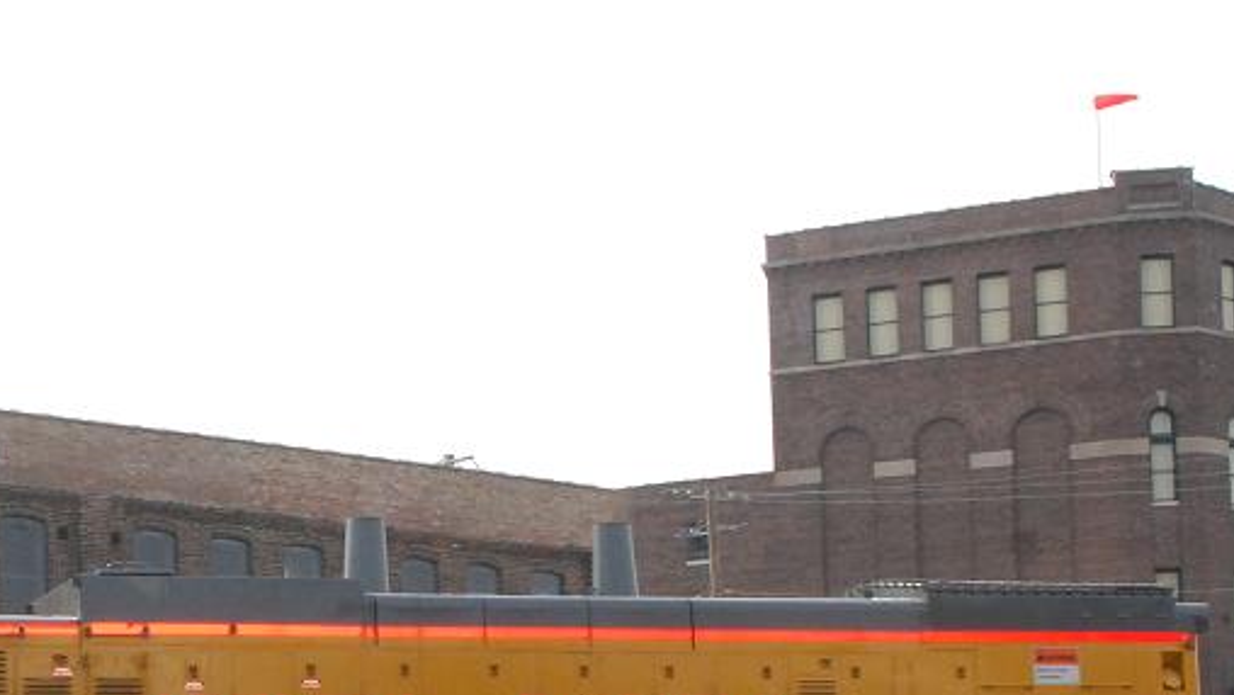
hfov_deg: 26.9
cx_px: 369
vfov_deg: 15.1
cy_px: 744
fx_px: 2553
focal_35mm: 78
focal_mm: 26
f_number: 18
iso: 1000
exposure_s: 1/200
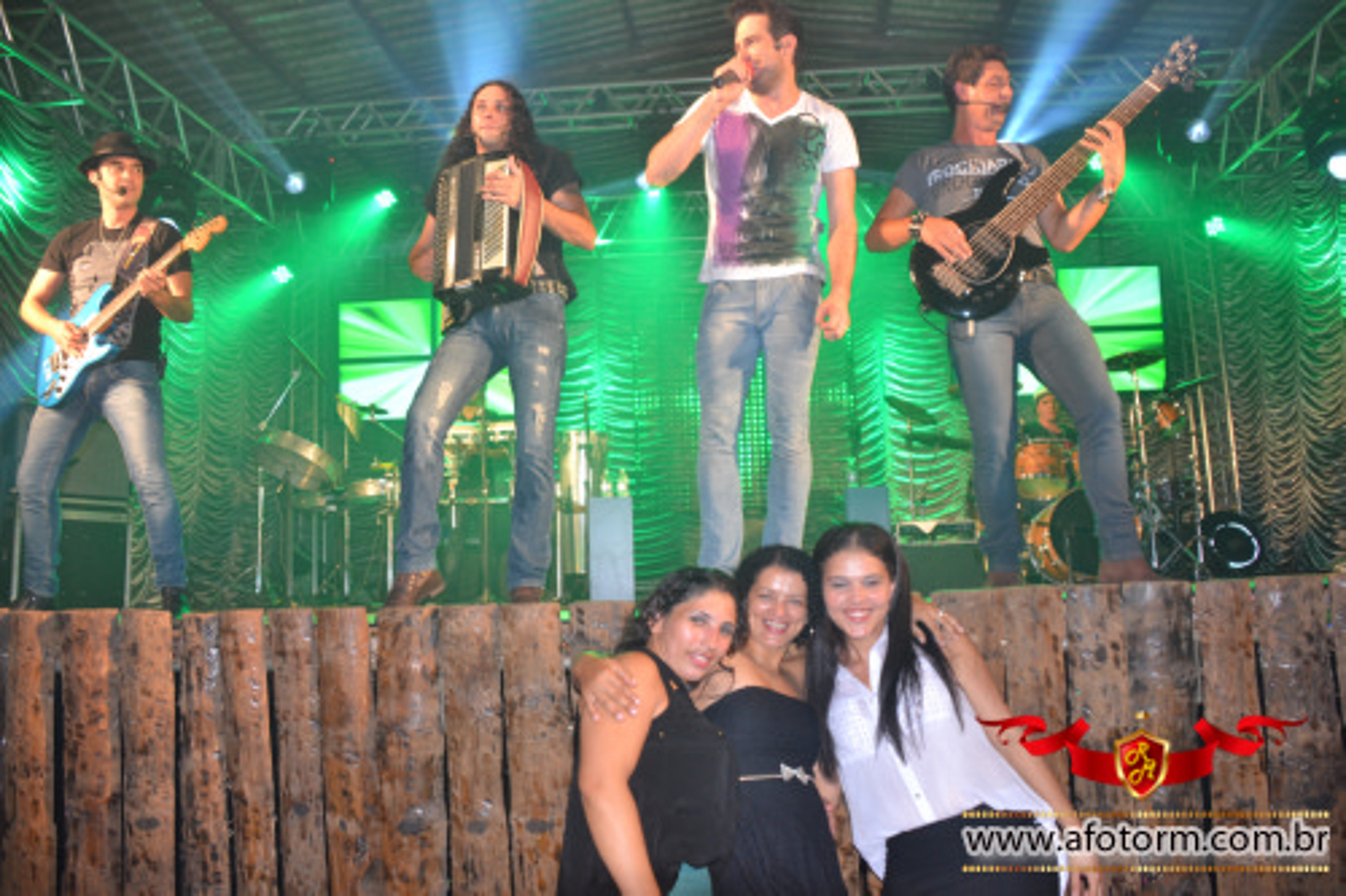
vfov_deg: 43.6
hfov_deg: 61.9
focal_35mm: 30
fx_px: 1121
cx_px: 673
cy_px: 448
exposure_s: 1/60
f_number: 3.5
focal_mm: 20
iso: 640
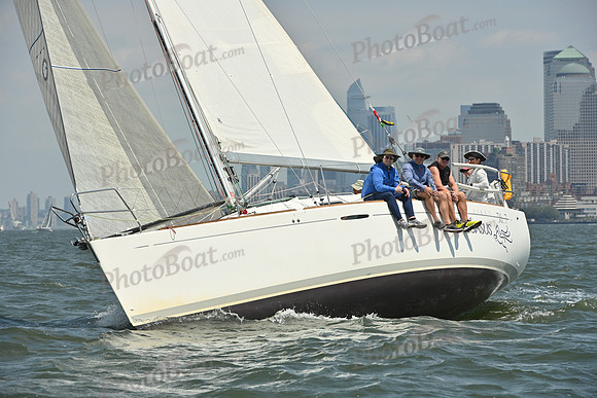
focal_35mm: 200
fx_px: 3317
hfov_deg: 10.3
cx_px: 298
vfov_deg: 6.9
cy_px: 199
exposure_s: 1/1250
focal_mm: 200
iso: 320
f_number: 11
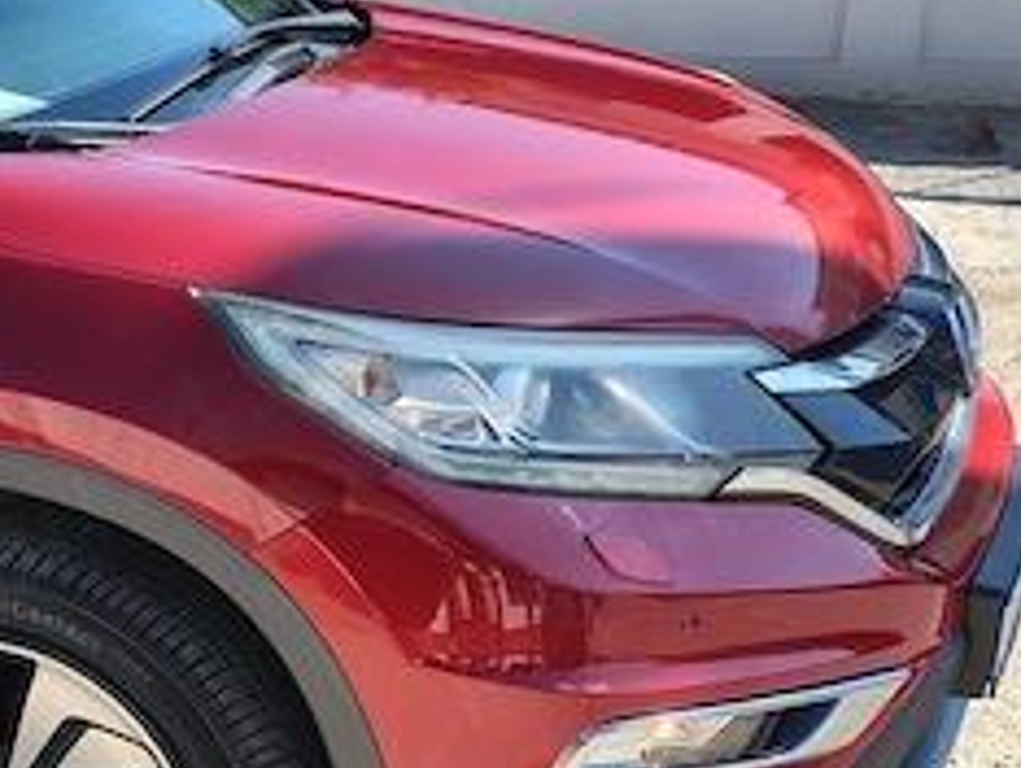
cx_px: -209
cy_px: 541
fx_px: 1890
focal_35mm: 64
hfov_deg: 26.7
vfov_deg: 22.8
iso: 144
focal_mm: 4.71
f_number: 1.7
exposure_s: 1/741
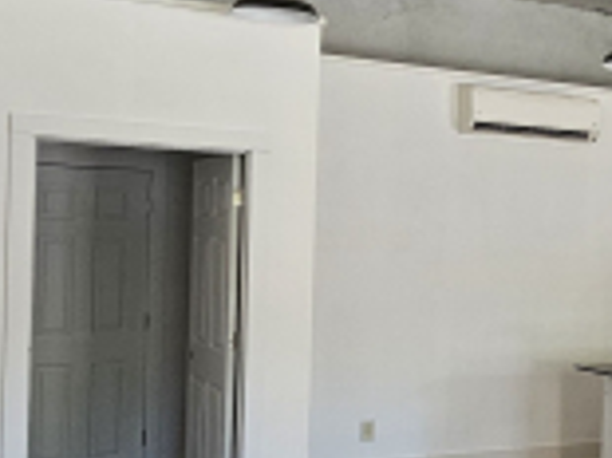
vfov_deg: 26.1
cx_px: 717
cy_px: 225
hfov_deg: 29.9
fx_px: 989
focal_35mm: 56
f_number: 2.2
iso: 125
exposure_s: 1/100
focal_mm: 2.2
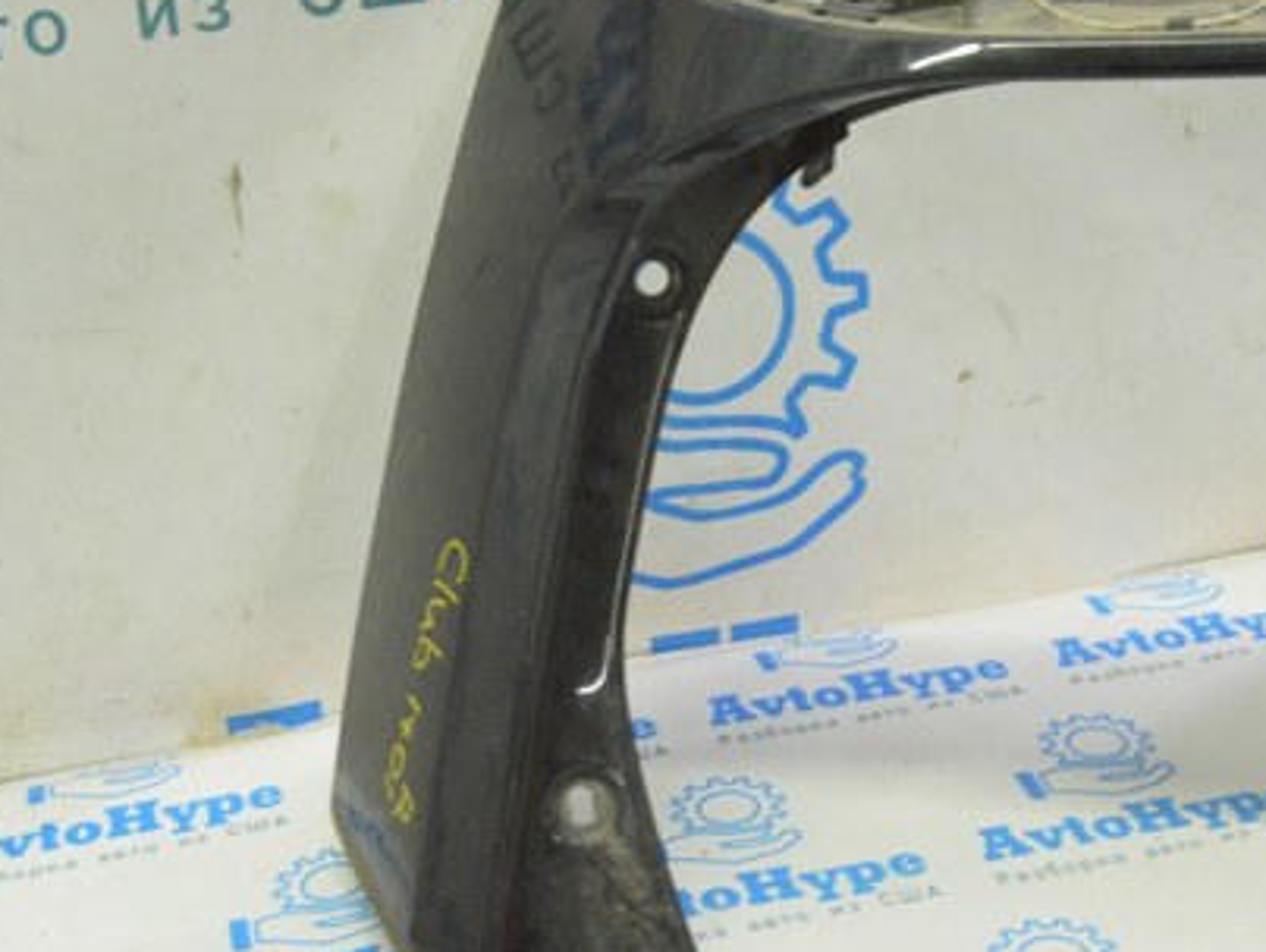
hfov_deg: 30.2
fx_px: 2343
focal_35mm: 64
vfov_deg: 23.0
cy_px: 423
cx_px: 682
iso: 6400
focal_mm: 28
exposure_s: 1/20
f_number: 20
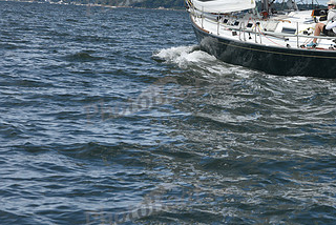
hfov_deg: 13.2
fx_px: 1439
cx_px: 287
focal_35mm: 154
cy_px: 29
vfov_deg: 8.9
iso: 320
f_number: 10
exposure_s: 1/1000
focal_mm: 85
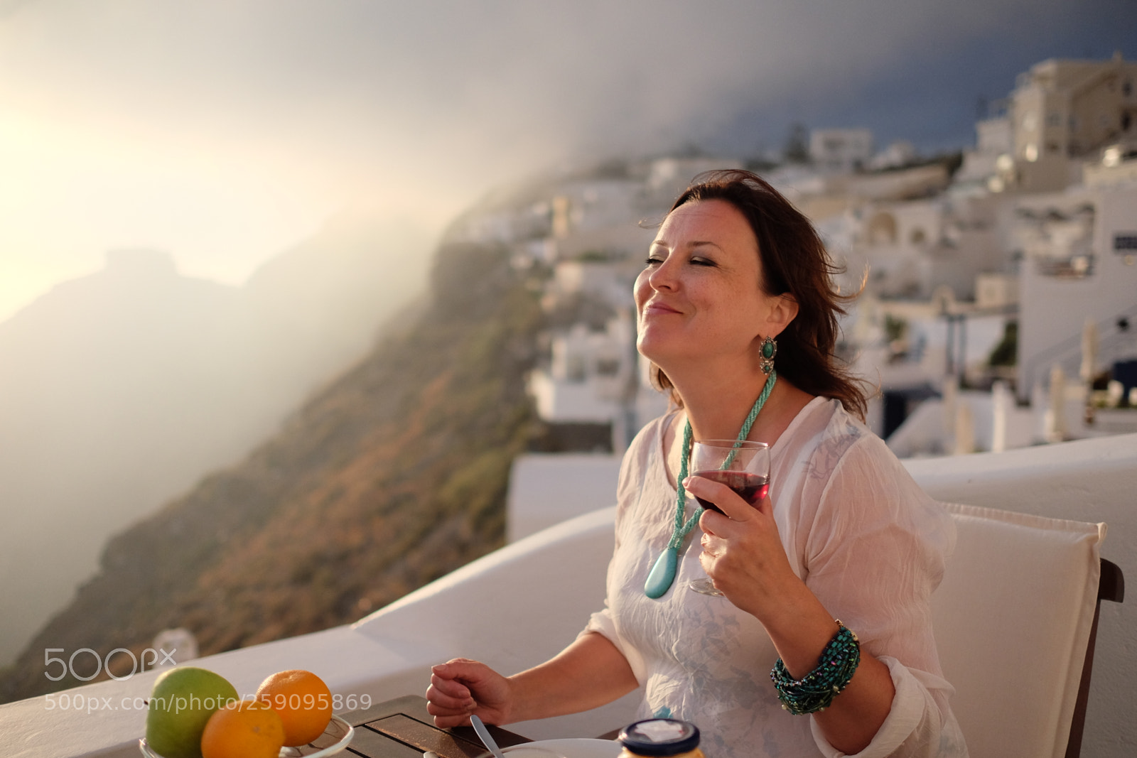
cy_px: 379
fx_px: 1105
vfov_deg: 37.9
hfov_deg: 54.4
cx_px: 568
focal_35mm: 35
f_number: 1.4
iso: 800
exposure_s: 1/4000
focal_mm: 23
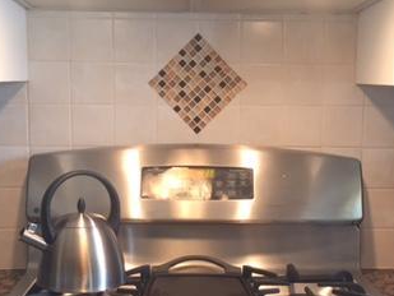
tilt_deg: -7.5
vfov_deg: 24.4
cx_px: 209
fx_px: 683
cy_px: 181
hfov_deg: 32.2
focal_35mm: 60
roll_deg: -1.2
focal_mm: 4.15
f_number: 2.2
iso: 64
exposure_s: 1/30
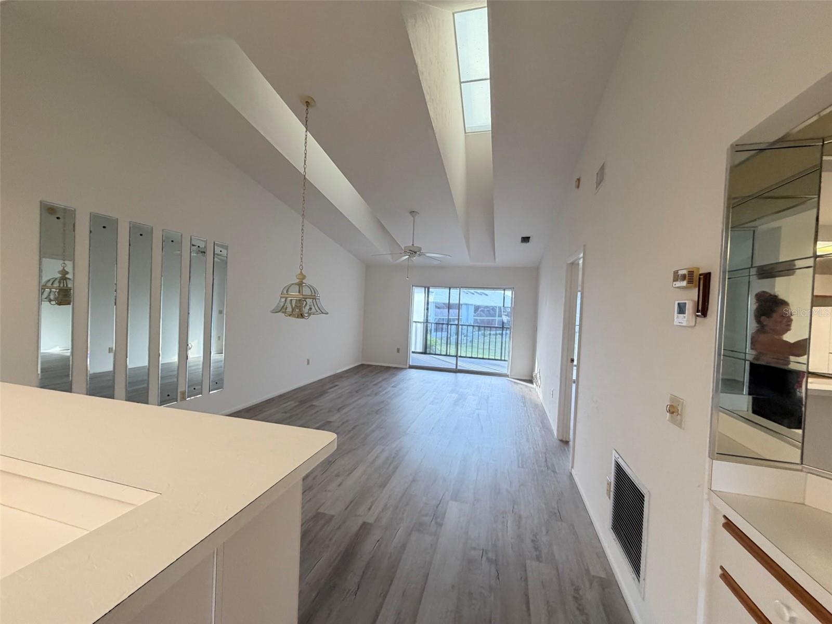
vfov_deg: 85.7
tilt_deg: -0.9
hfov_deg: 102.1
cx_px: 416
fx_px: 336
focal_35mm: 14
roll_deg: -1.8
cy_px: 312
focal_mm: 2.22
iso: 200
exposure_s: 1/120
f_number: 2.2
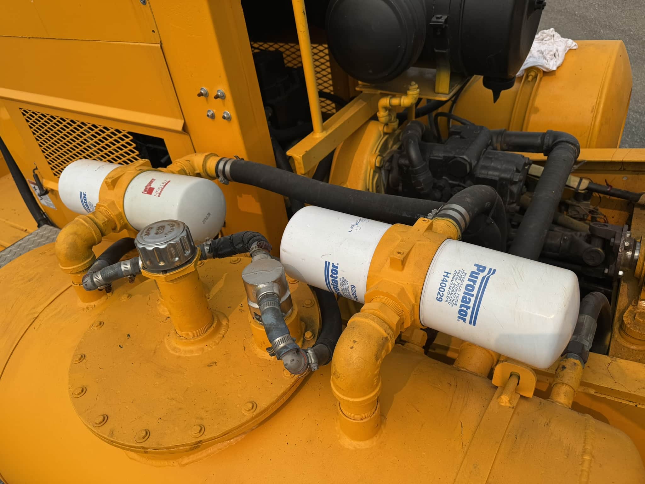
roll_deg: +8.0
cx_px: 322
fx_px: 447
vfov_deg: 56.8
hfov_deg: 71.6
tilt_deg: -36.7
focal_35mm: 24
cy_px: 242
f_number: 1.78
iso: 80
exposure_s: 1/5348
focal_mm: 6.76
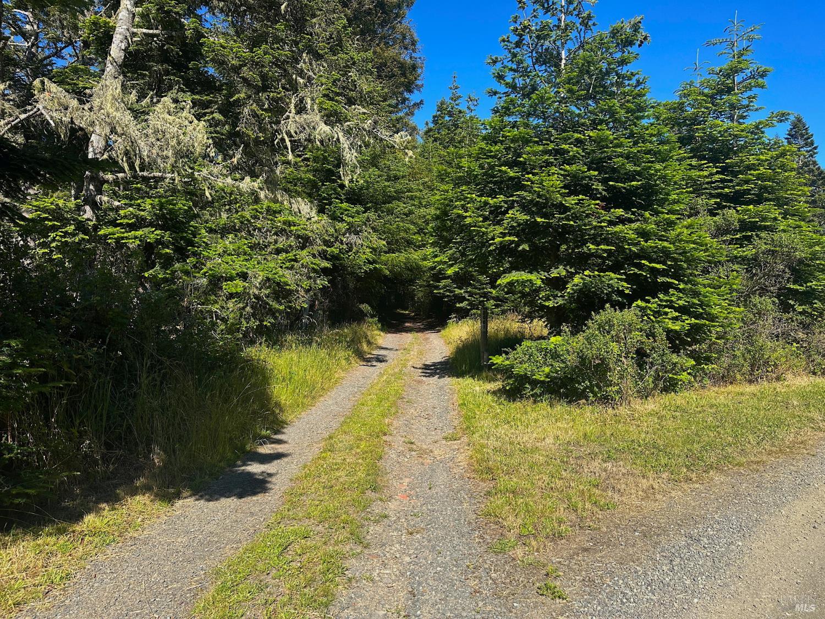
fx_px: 572
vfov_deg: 56.8
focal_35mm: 24
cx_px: 412
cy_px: 310
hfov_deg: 71.6
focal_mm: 6.86
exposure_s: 1/2070
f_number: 1.78
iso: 80
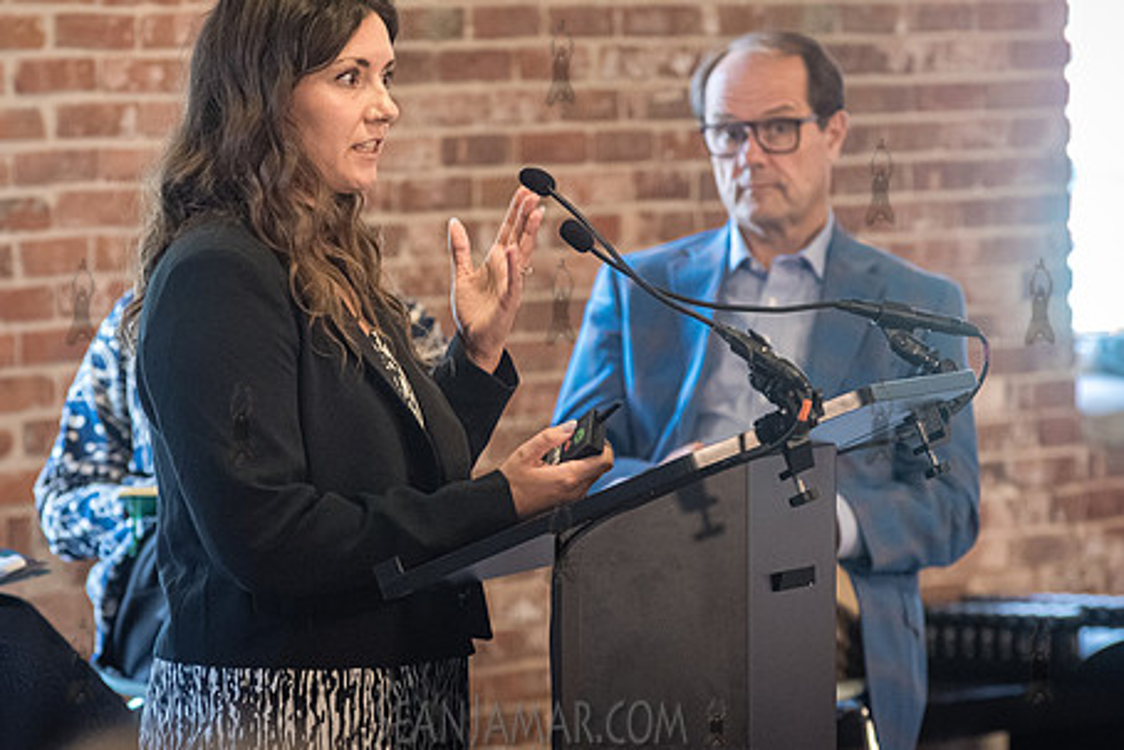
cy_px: 234
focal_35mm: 270
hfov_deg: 7.6
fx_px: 8432
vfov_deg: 5.1
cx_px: 565
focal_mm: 185
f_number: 5.6
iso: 2500
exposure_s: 1/200
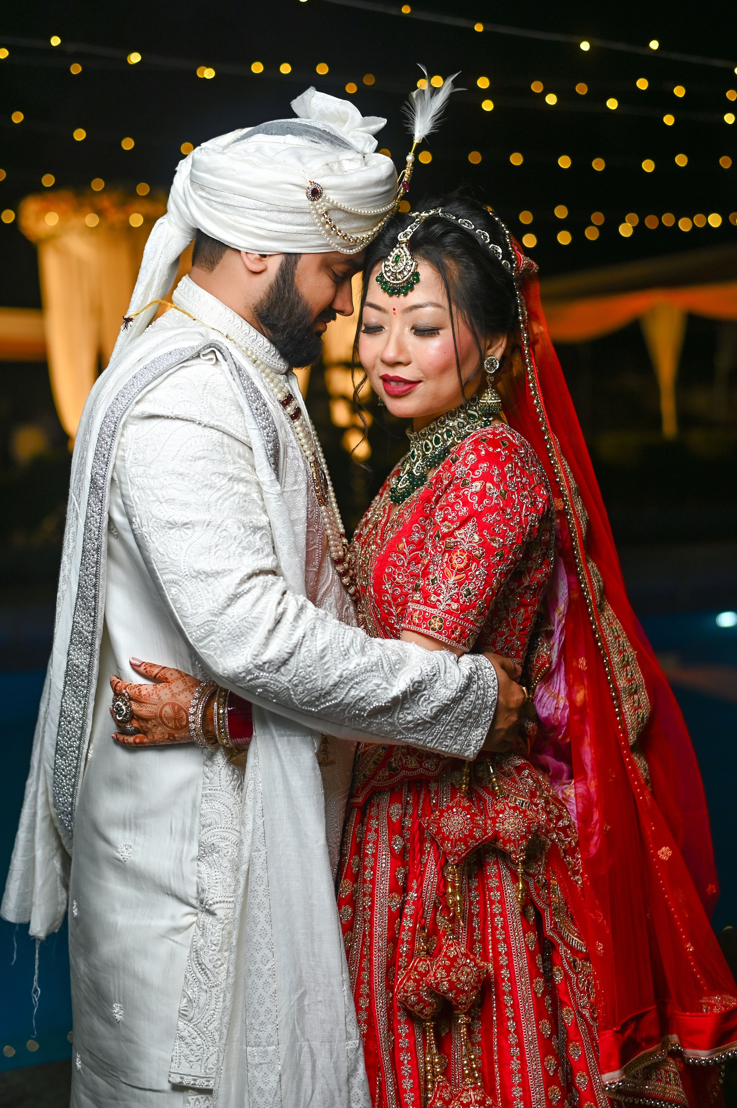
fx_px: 1537
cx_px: 368
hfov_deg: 27.0
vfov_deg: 39.6
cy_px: 554
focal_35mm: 50
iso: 200
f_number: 2.8
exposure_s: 1/160
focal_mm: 50
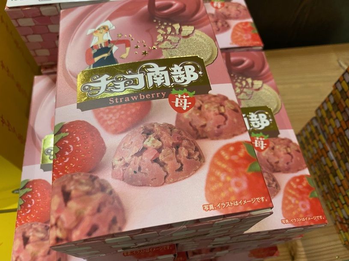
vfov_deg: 53.1
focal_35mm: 26
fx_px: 262
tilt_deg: -62.4
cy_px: 130
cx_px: 174
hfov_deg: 67.3
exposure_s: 1/50
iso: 160
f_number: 1.8
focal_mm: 4.25
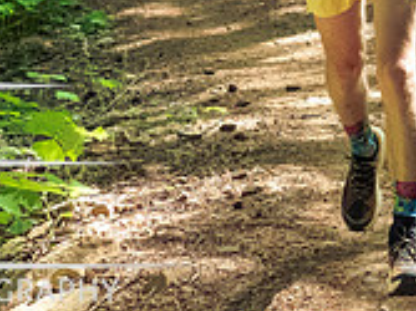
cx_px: 565
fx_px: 3338
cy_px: -188
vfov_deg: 5.3
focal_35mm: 278
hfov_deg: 7.0
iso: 5000
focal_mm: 40
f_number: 2.8
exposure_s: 1/1000
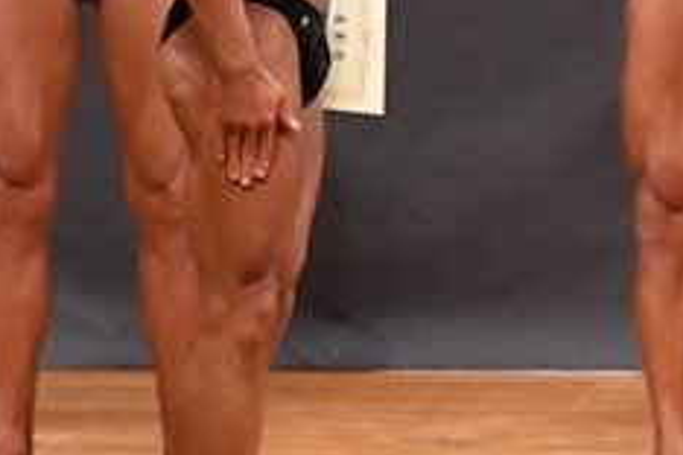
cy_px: 90
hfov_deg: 2.6
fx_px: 15082
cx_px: 886
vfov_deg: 1.7
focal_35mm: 795
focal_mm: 160
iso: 10000
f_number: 5.6
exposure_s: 1/400
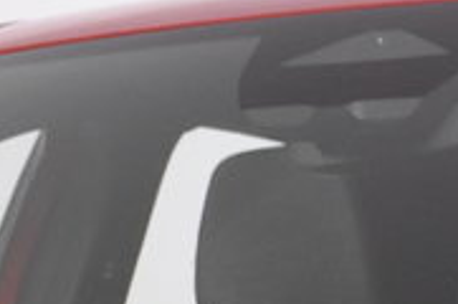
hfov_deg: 6.3
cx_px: 78
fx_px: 4185
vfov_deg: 4.0
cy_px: 977
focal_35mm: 330
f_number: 5
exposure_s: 1/100
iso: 1600
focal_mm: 31
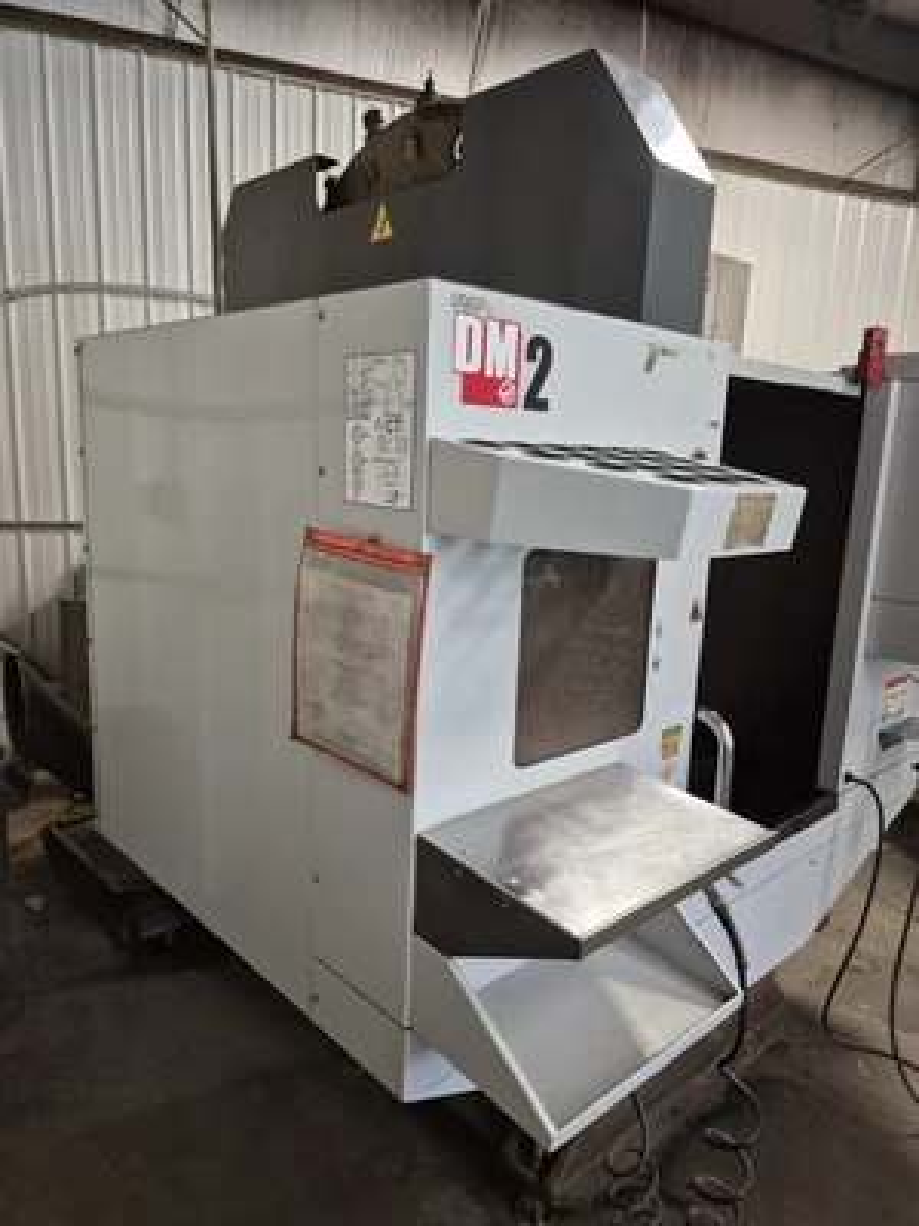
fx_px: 814
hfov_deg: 58.9
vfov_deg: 73.9
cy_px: 613
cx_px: 460
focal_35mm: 23
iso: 800
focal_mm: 5.4
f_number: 1.8
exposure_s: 1/120
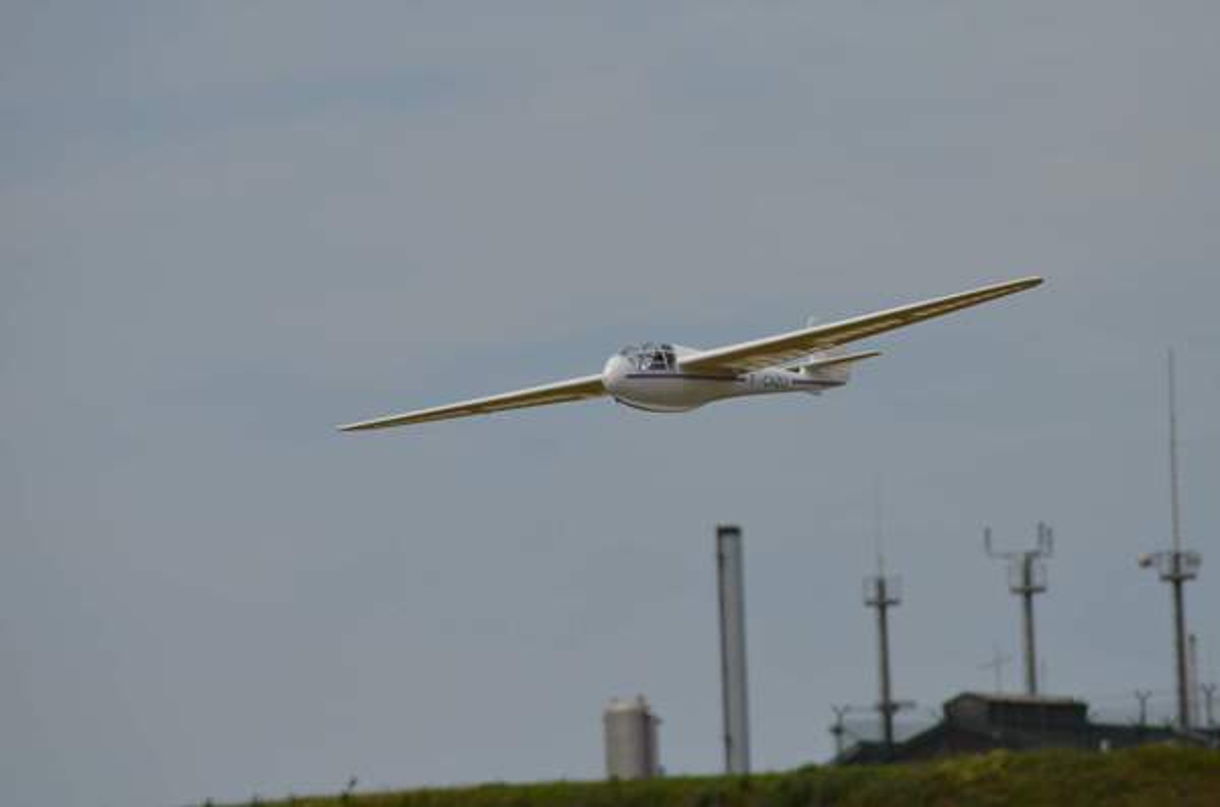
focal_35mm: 330
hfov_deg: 6.3
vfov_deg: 4.1
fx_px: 11157
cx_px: 610
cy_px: 404
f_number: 6.3
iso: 200
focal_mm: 220
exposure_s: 1/2500
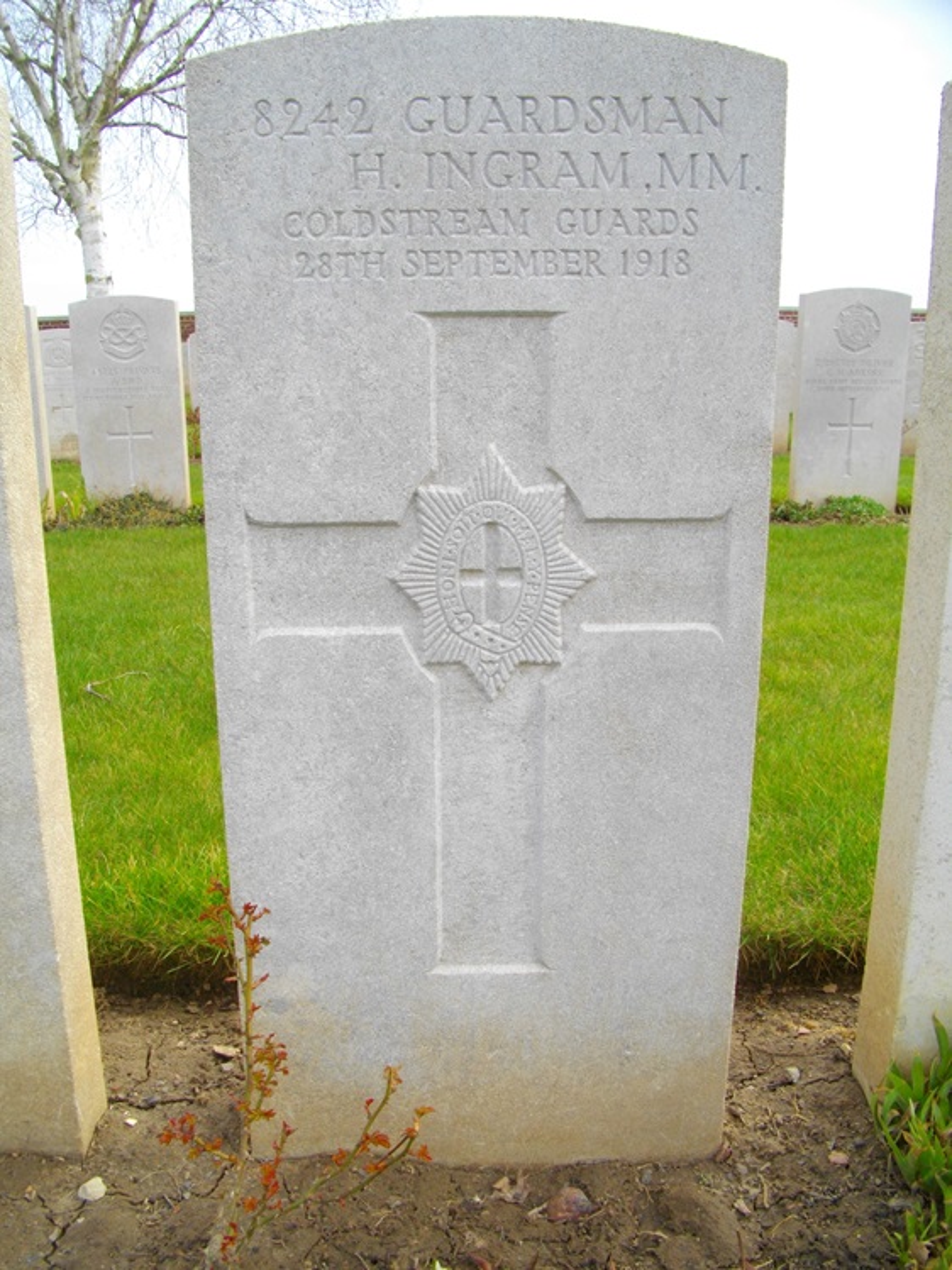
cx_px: 476
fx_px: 1174
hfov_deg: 44.1
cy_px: 635
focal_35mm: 32
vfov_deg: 56.8
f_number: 5.5
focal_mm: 5.7
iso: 100
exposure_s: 1/80
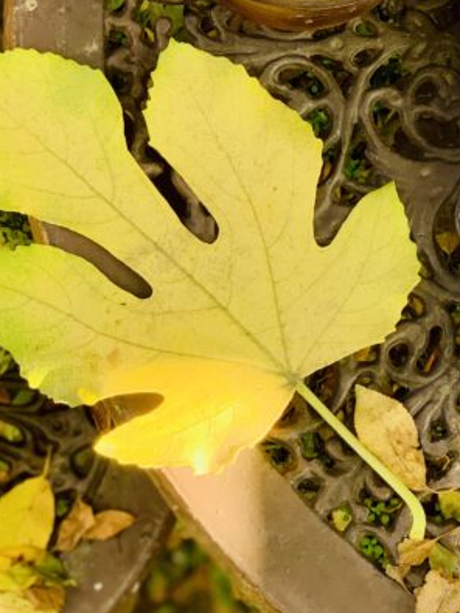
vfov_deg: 14.5
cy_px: 109
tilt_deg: -74.8
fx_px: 2389
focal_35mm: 135
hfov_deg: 10.9
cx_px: 390
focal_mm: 6
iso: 20
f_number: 2.4
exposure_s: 1/122
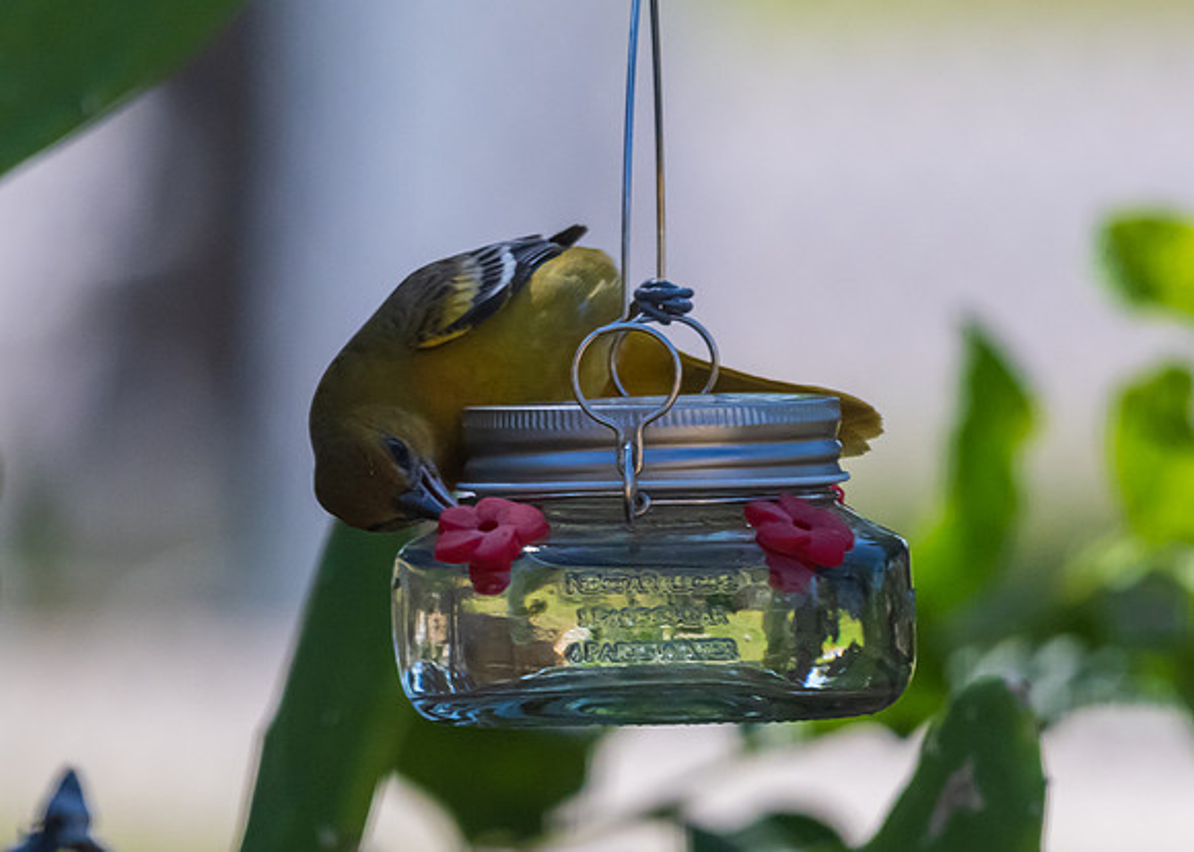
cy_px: 484
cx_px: 490
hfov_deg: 2.1
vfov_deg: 1.5
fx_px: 33349
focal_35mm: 984
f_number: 10
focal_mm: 500
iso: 2800
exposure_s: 1/1250
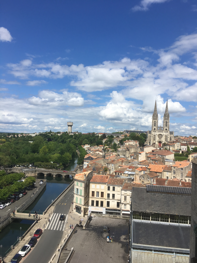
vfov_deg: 61.7
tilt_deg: +2.3
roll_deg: -2.4
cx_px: 98
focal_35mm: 29
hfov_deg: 48.2
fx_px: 220
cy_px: 132
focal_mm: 4.15
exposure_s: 1/2959
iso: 25
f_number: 2.2
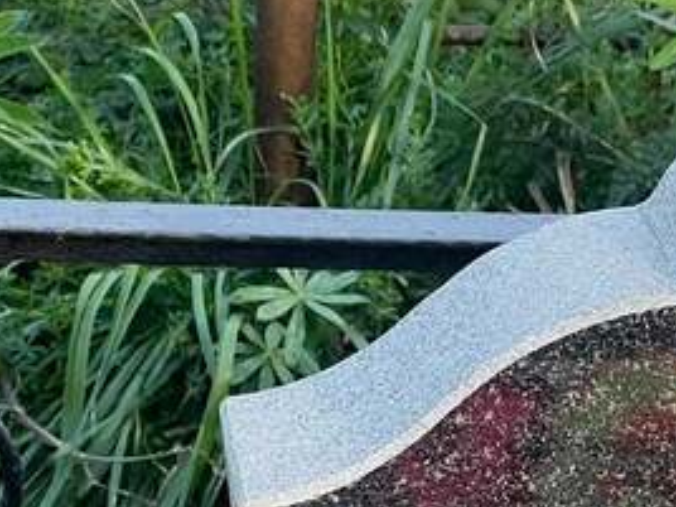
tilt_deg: -23.2
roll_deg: -5.8
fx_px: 4492
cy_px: 499
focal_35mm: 230
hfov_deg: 8.4
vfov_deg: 6.4
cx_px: 996
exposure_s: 1/163
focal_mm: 9
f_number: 2.8
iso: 32
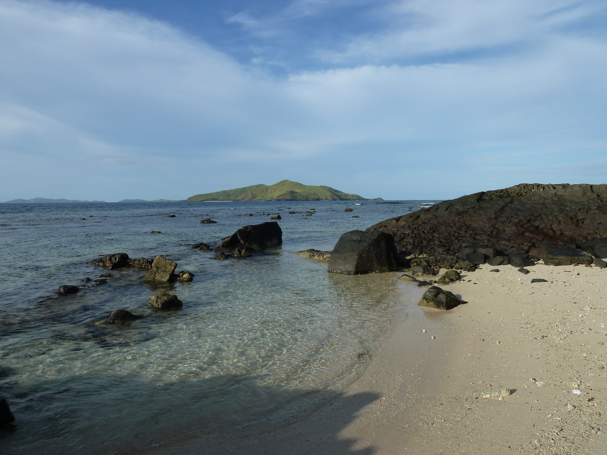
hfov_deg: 69.4
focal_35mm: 25
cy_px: 228
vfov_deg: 54.9
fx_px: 438
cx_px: 304
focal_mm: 4.1
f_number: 5
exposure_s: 1/500
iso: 80
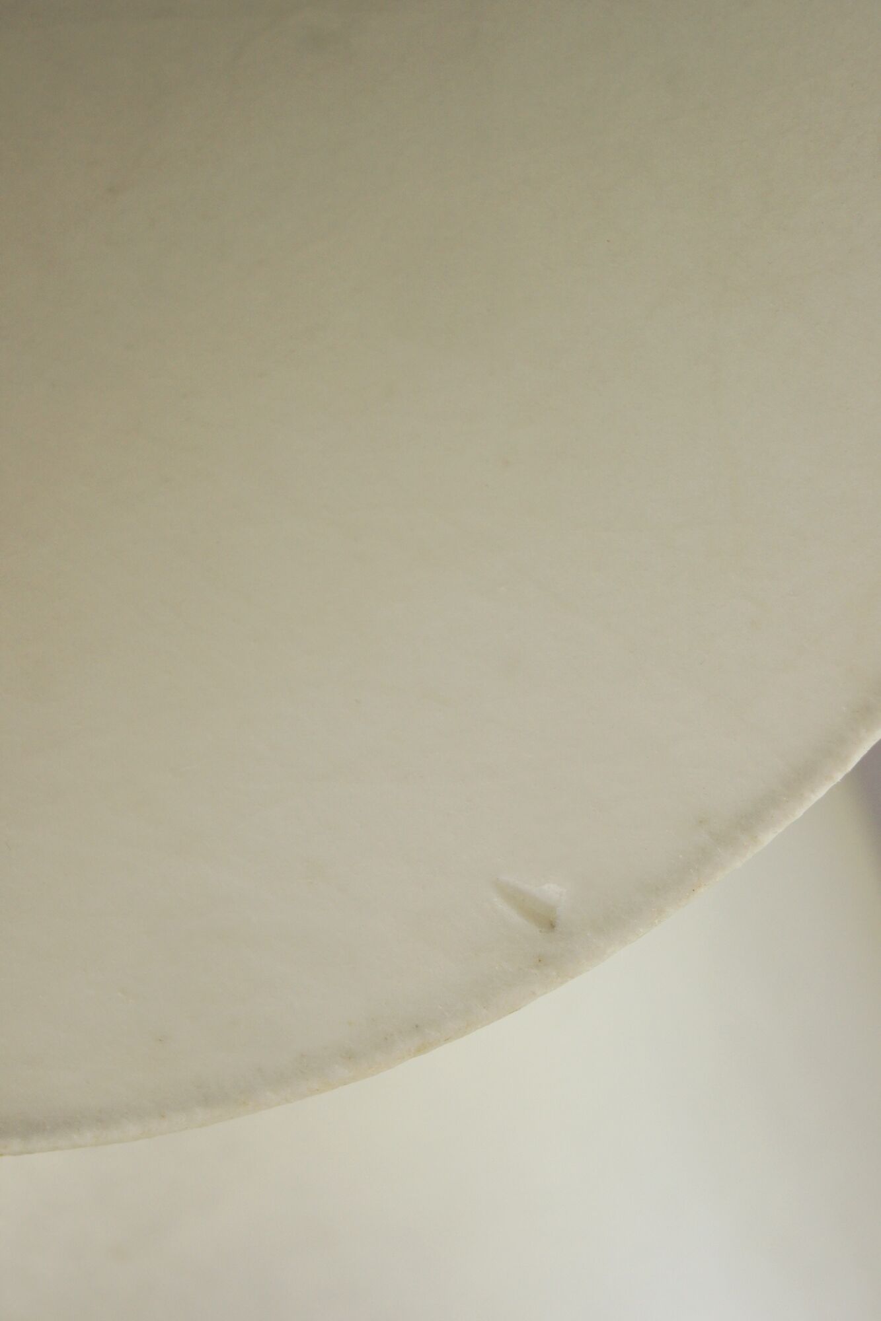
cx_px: 440
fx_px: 3029
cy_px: 660
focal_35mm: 82
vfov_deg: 24.6
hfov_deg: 16.6
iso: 400
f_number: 5.6
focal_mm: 55
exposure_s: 1/320
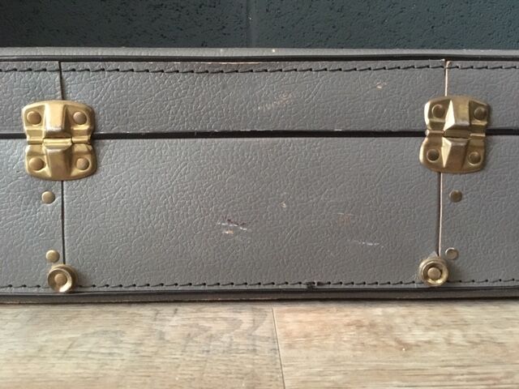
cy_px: 194
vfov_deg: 48.2
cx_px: 260
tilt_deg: -8.1
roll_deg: -1.2
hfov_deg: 61.7
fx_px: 435
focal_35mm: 29
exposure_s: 1/17
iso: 320
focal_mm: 4.15
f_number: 2.2
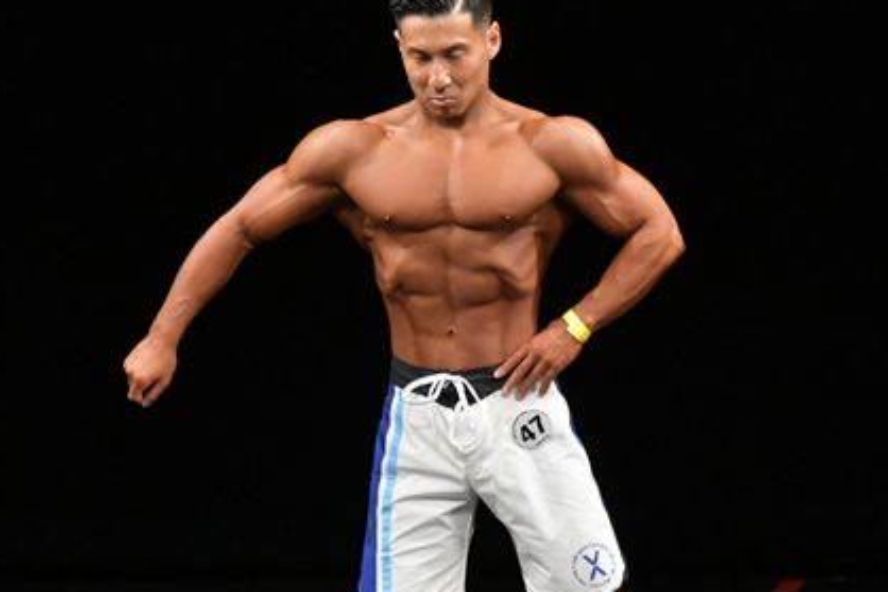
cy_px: 388
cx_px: 473
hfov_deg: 3.7
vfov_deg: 2.5
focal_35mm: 556
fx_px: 13719
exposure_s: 1/400
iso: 3200
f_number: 5.6
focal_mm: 200
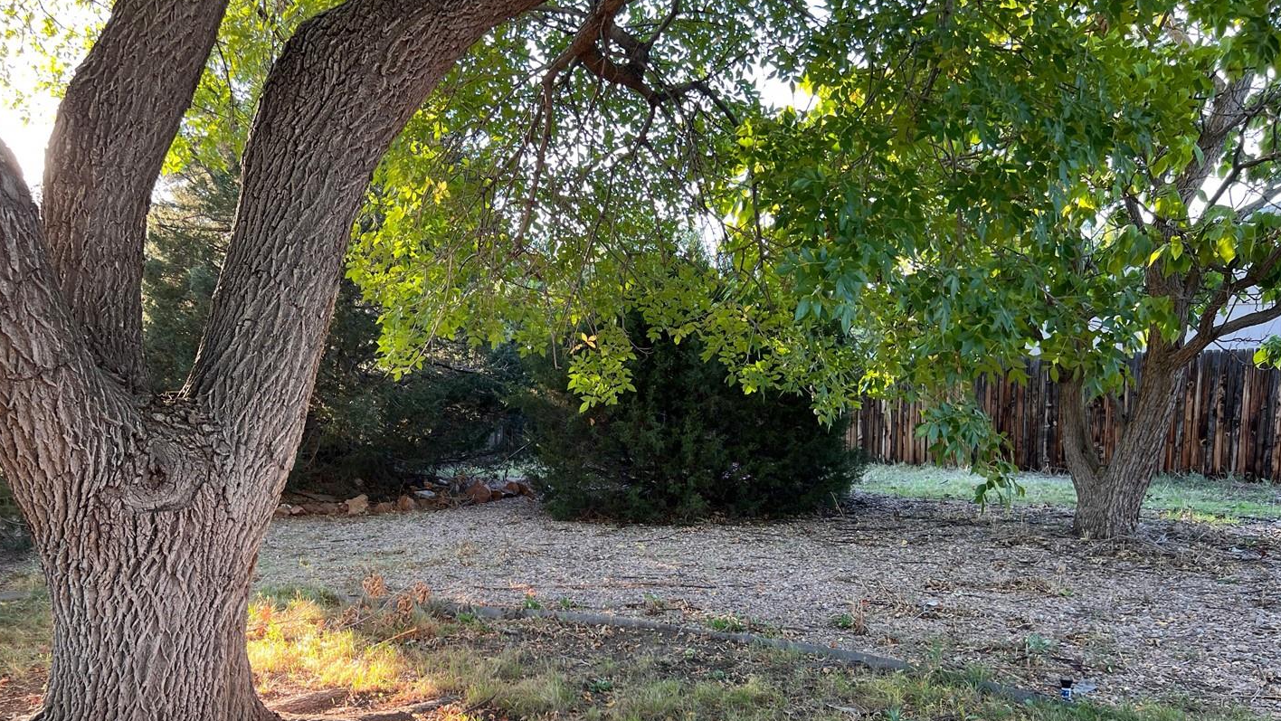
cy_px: 501
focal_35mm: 32
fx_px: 1087
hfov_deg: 60.8
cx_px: 566
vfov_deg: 36.2
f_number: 1.5
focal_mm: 5.7
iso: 50
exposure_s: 1/121
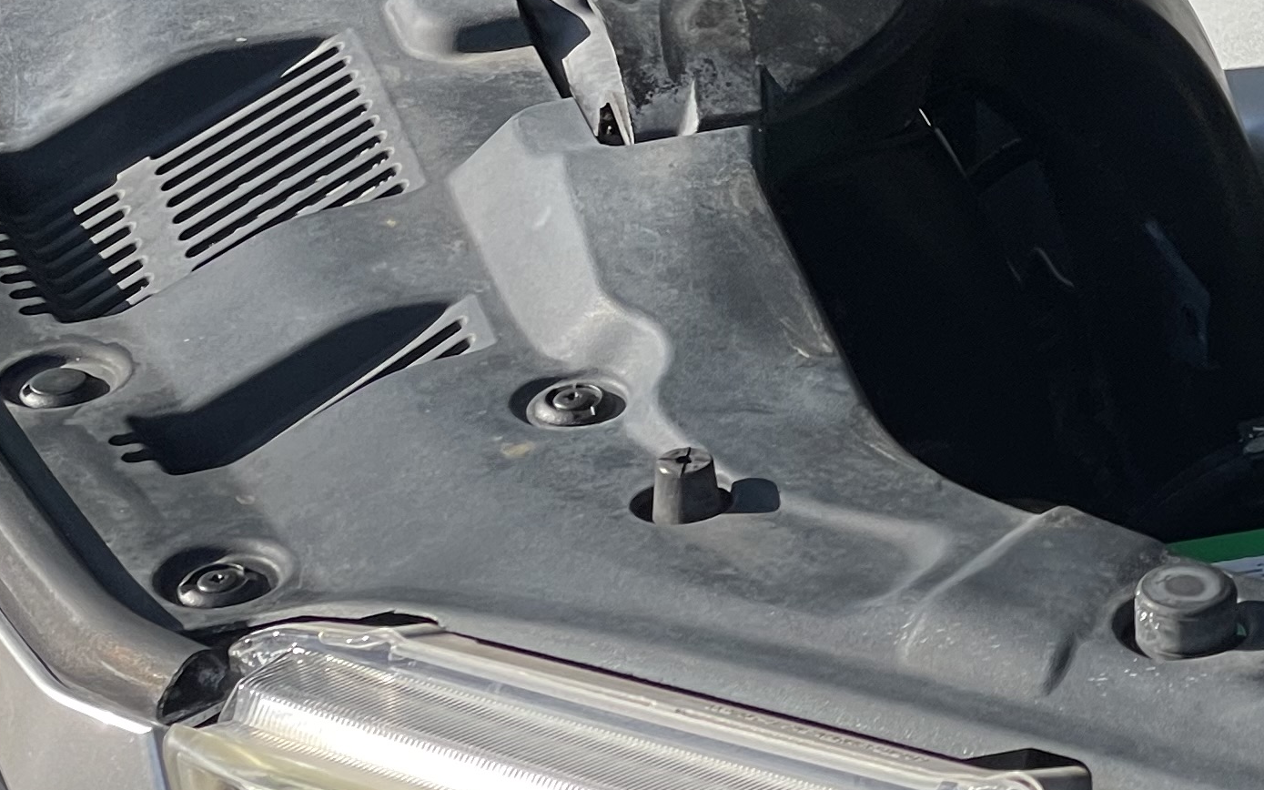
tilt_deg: -20.6
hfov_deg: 12.9
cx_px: 1311
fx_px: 5511
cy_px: 25
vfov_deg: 8.2
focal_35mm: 160
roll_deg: -2.2
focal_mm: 6
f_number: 2
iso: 25
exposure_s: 1/578
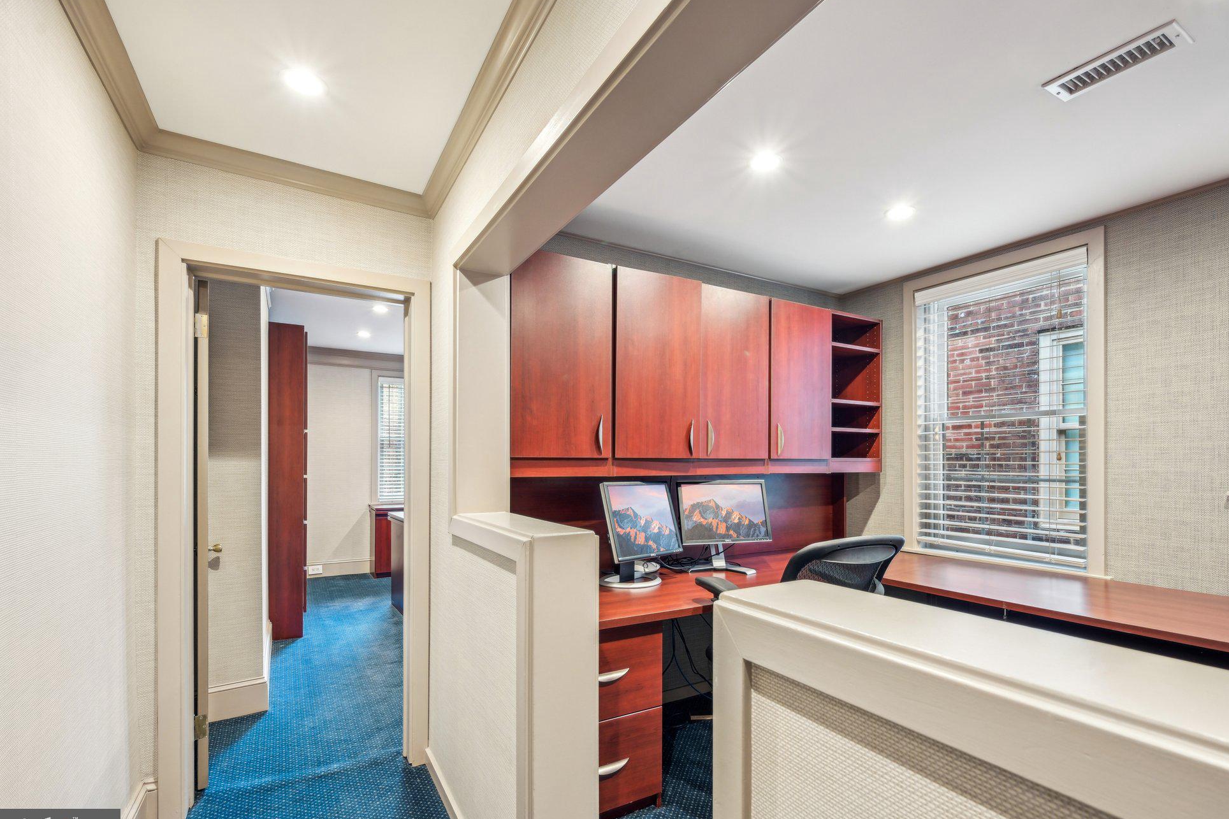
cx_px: 632
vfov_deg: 70.4
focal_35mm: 17
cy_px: 420
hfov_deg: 93.3
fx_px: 580
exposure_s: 1/2
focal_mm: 16
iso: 400
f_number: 8
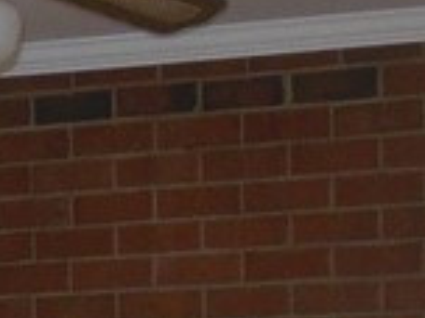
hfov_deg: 11.3
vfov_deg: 8.3
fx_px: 2063
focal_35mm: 168
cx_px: -187
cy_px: 672
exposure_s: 1/25
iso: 250
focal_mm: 4.5
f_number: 3.2
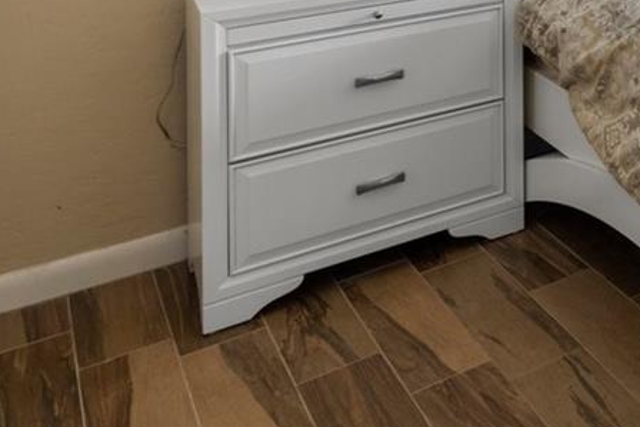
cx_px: 993
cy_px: -243
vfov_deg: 21.7
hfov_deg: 26.5
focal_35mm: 50
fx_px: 889
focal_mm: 14
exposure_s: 1/8
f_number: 8
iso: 800
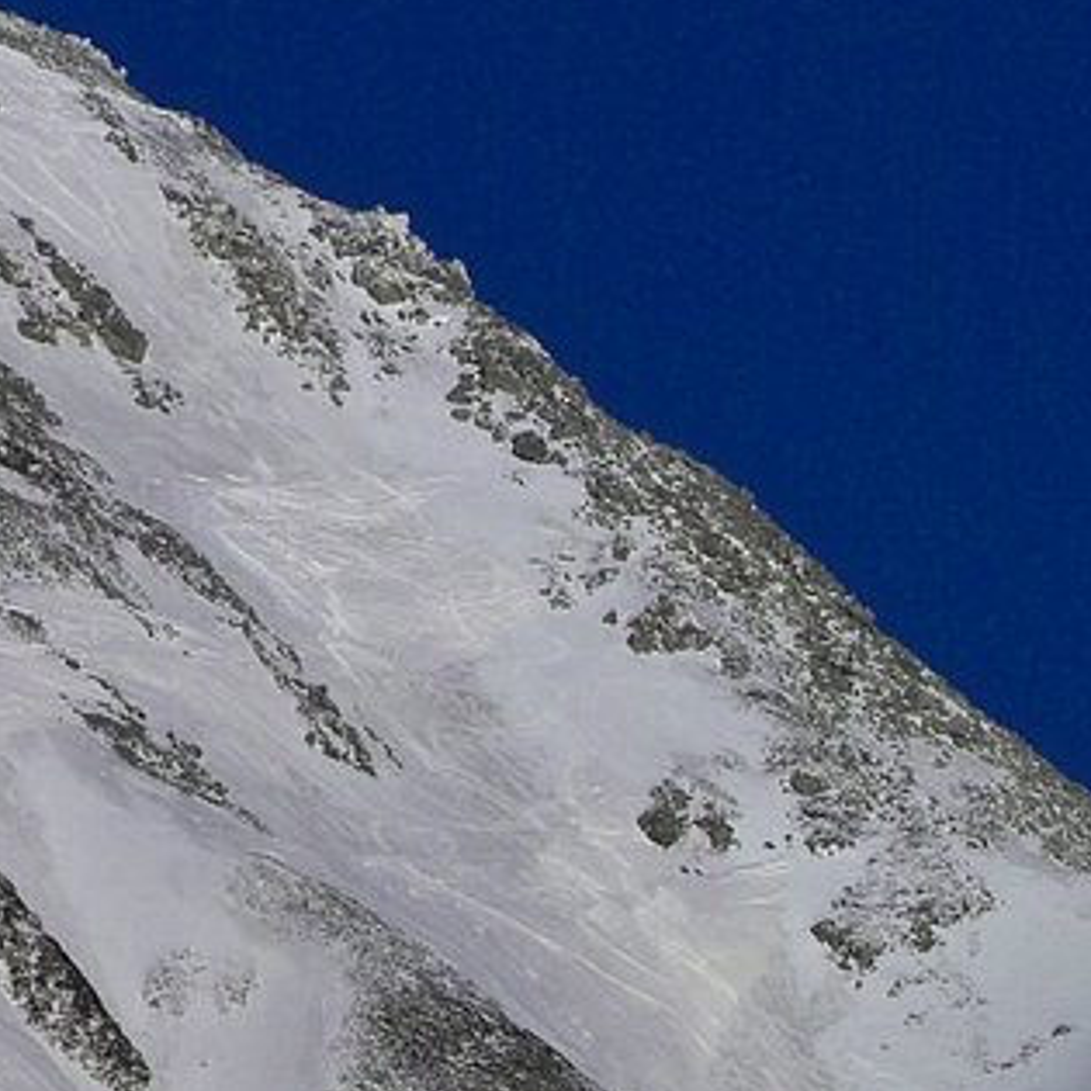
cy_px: 1084
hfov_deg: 2.5
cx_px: -47
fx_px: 25139
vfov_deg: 2.5
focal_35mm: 705
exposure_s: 1/2000
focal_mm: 150
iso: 100
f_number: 8
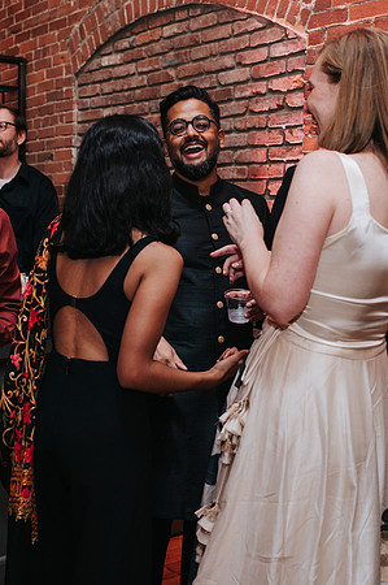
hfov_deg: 25.6
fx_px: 852
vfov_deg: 37.8
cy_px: 292
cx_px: 173
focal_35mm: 53
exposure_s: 1/200
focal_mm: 35
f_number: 3.2
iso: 800
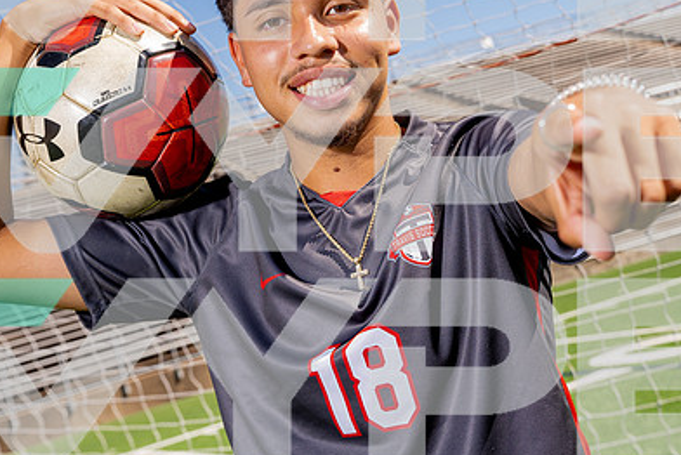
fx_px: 1287
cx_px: 340
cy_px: 161
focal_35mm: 68
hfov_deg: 29.6
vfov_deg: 20.0
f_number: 7.1
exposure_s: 1/250
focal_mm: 46
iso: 100
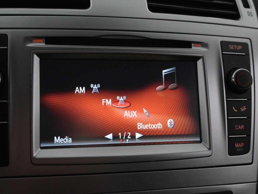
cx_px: 126
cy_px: 97
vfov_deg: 32.0
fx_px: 337
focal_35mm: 45
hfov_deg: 41.8
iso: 2500
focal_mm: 27.5
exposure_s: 1/100
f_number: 5
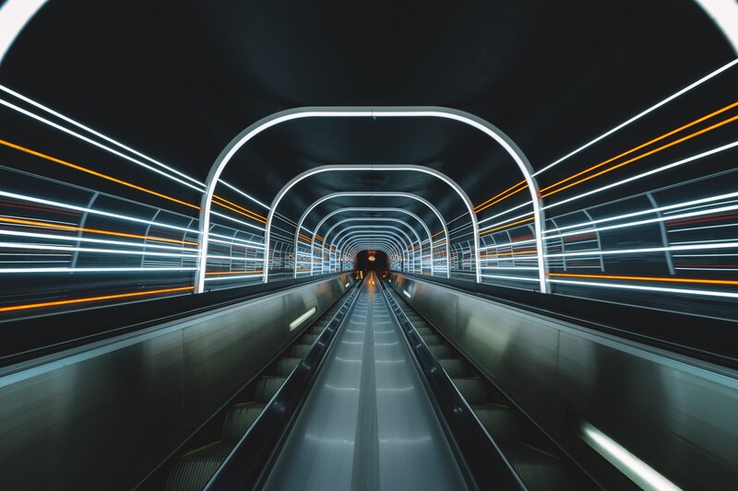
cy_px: 246
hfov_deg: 112.6
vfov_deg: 90.0
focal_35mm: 12
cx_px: 369
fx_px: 246
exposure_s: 1/50
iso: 400
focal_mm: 12
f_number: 5.6
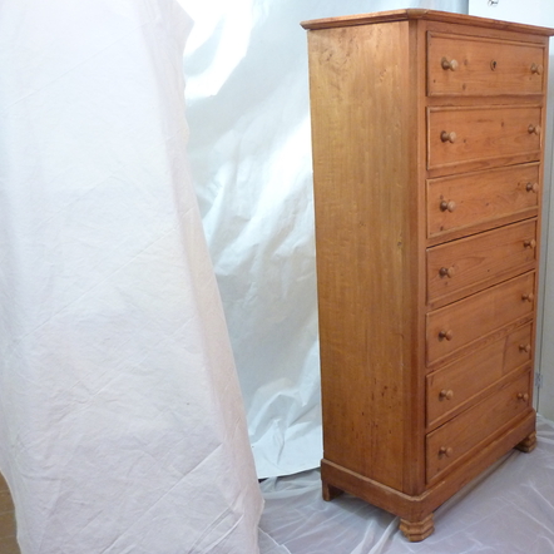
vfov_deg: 46.0
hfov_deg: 45.3
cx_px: 374
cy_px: 274
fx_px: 652
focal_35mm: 36
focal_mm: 5
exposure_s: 1/13
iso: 400
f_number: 3.4
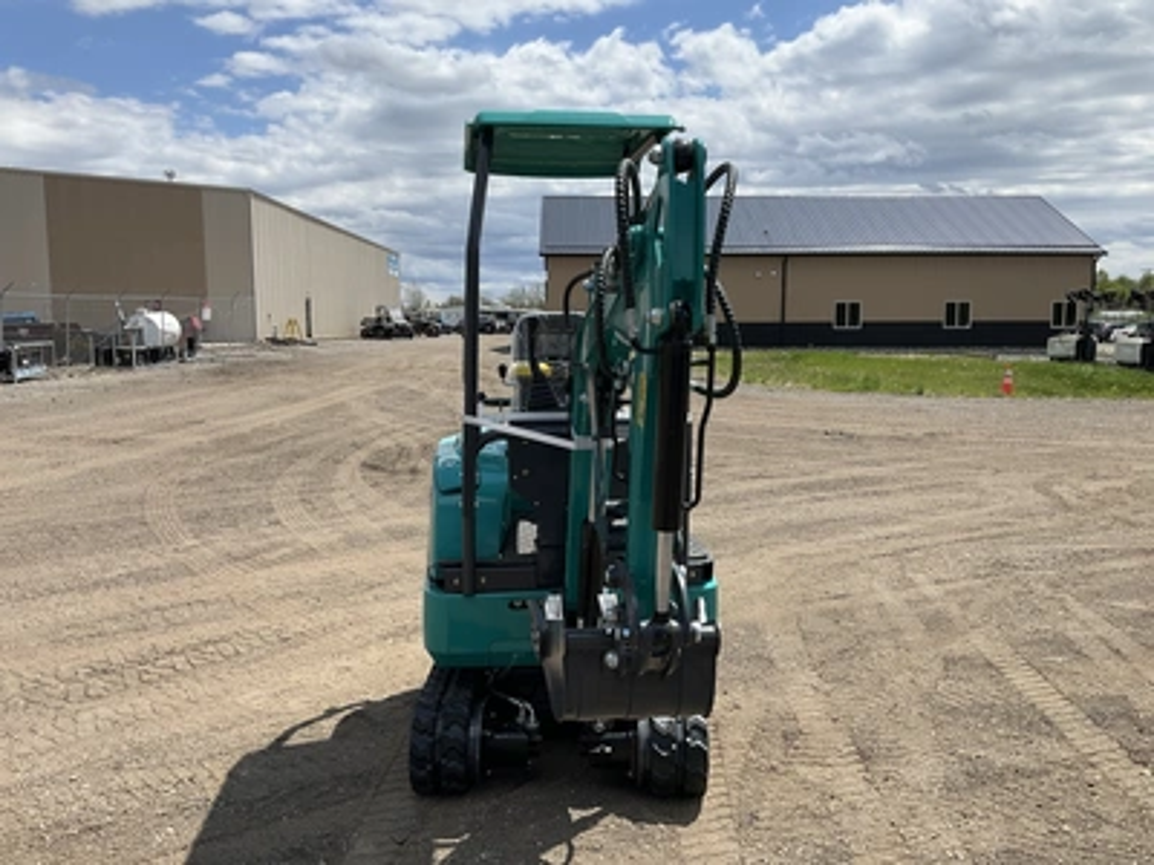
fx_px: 967
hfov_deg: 61.7
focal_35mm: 29
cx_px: 577
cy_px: 432
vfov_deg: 48.2
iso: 25
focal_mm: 3
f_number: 1.8
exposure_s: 1/2227
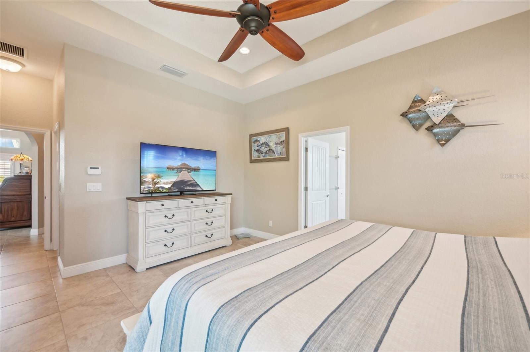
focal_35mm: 14
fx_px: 206
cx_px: 265
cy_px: 176
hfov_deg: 104.3
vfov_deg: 81.1
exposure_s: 1/13
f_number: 8
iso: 400
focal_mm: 14
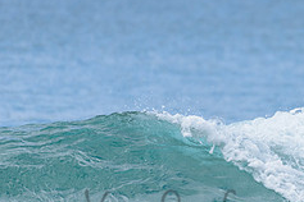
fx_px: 12674
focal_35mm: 1501
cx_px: 301
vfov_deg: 0.9
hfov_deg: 1.4
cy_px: 143
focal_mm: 500
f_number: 5.6
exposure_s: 1/2000
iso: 720
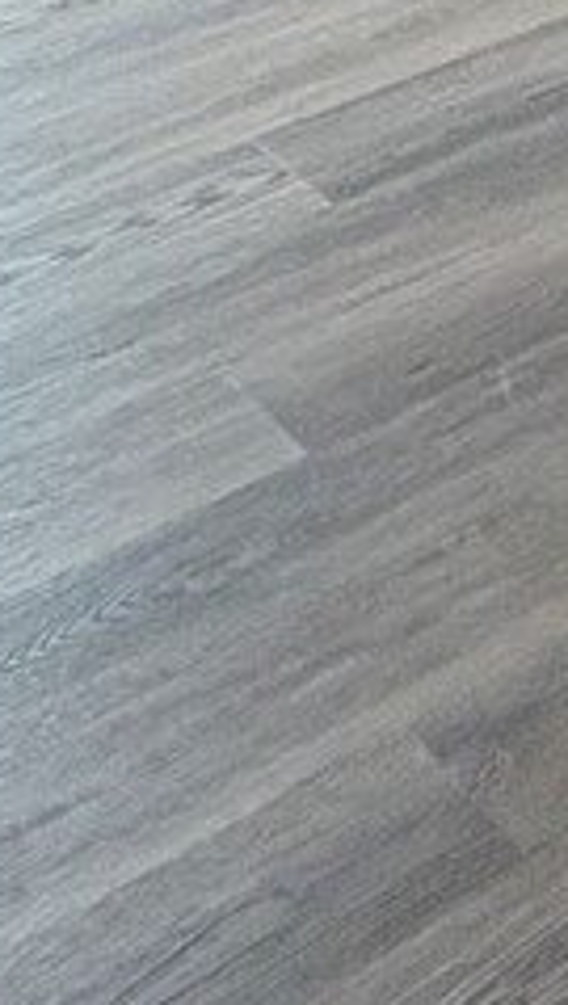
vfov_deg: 15.9
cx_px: 2158
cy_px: -1068
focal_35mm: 102
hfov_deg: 8.1
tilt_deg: -4.9
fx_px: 2722
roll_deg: -0.2
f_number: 2.2
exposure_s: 1/60
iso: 200
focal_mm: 2.22
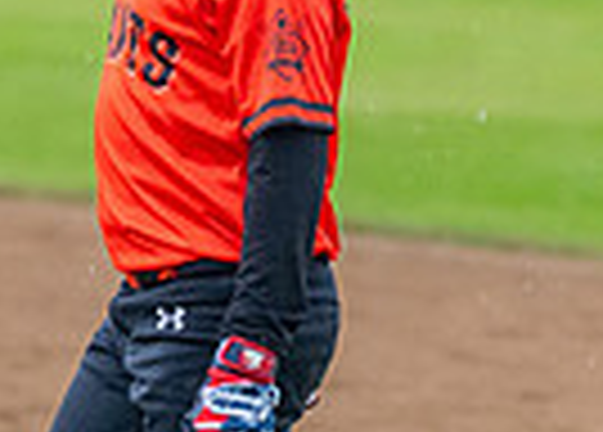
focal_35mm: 569
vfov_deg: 2.5
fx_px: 9754
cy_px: 157
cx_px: 186
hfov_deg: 3.5
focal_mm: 103
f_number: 2.8
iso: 1600
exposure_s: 1/1000
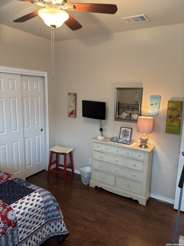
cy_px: 123
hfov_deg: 53.1
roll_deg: -2.5
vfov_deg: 67.3
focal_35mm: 26
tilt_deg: -9.6
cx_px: 92
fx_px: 184
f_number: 1.6
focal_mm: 5.96
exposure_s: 1/60
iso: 400
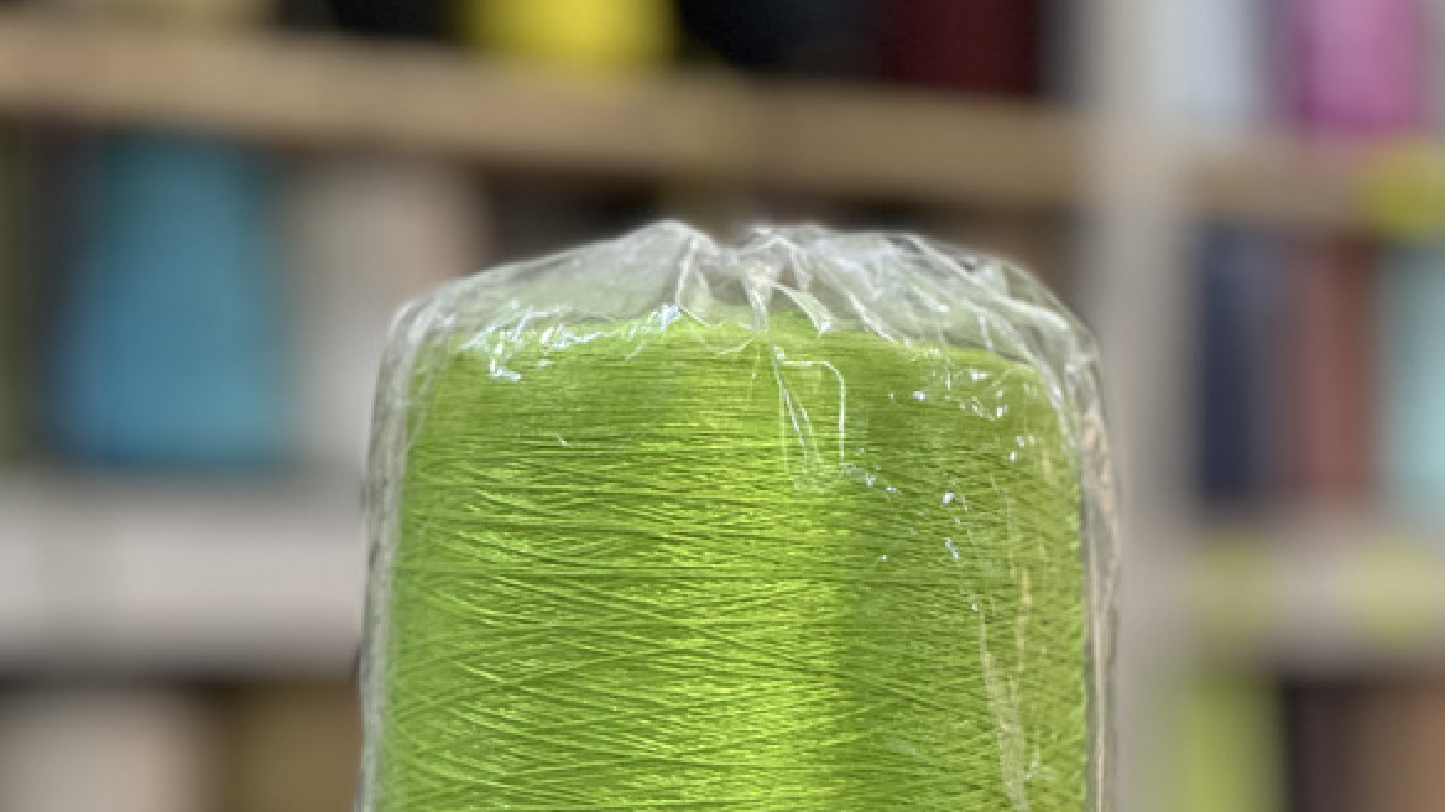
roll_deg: +0.0
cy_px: 723
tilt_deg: -0.2
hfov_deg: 18.6
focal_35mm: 115
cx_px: 718
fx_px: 4405
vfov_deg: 10.5
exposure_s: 1/50
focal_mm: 9
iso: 160
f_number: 2.8
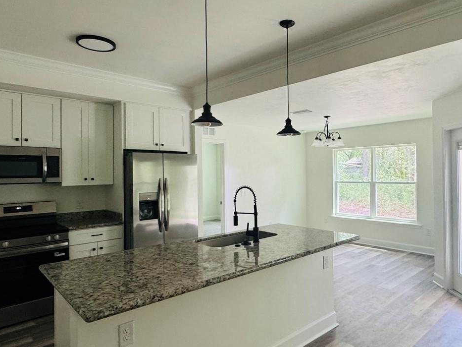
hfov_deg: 71.2
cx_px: 264
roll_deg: -0.1
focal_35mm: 24
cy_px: 170
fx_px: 320
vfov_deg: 56.8
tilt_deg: +0.4
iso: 250
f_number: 2.2
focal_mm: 2.22
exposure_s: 1/60
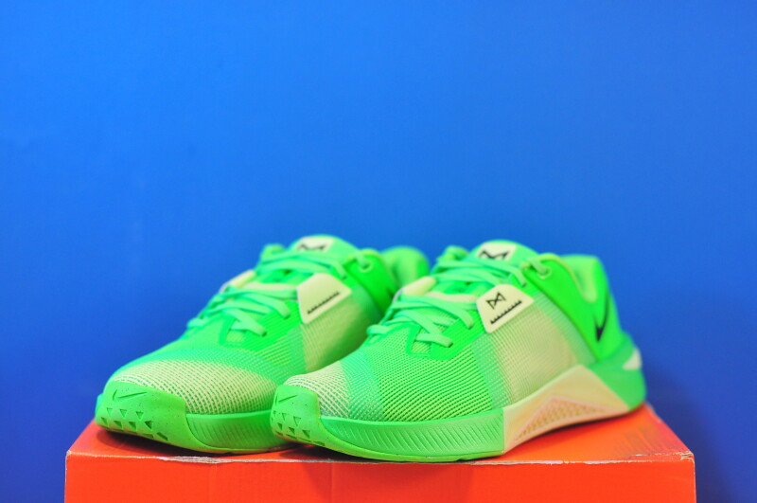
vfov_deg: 18.1
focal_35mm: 75
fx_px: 1575
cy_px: 252
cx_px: 378
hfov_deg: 27.0
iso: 250
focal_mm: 50
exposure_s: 1/320
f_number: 2.2
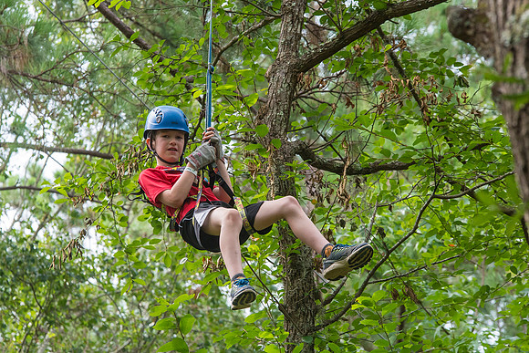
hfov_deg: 8.7
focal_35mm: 236
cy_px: 186
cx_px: 233
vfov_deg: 5.8
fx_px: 3474
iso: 2000
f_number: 8
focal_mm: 175
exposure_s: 1/1000
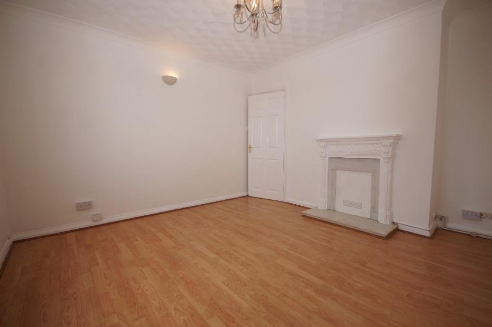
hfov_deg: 100.4
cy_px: 164
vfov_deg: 77.3
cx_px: 246
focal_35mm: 15
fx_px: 205
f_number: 5
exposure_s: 1/100
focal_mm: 10
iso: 100
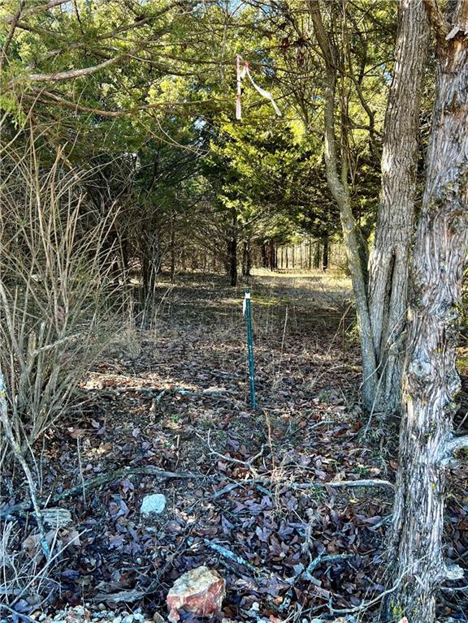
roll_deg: +0.5
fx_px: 469
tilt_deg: -6.5
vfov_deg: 67.3
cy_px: 312
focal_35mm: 26
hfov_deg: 53.1
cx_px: 234
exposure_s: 1/142
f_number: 1.5
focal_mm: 5.7
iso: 32
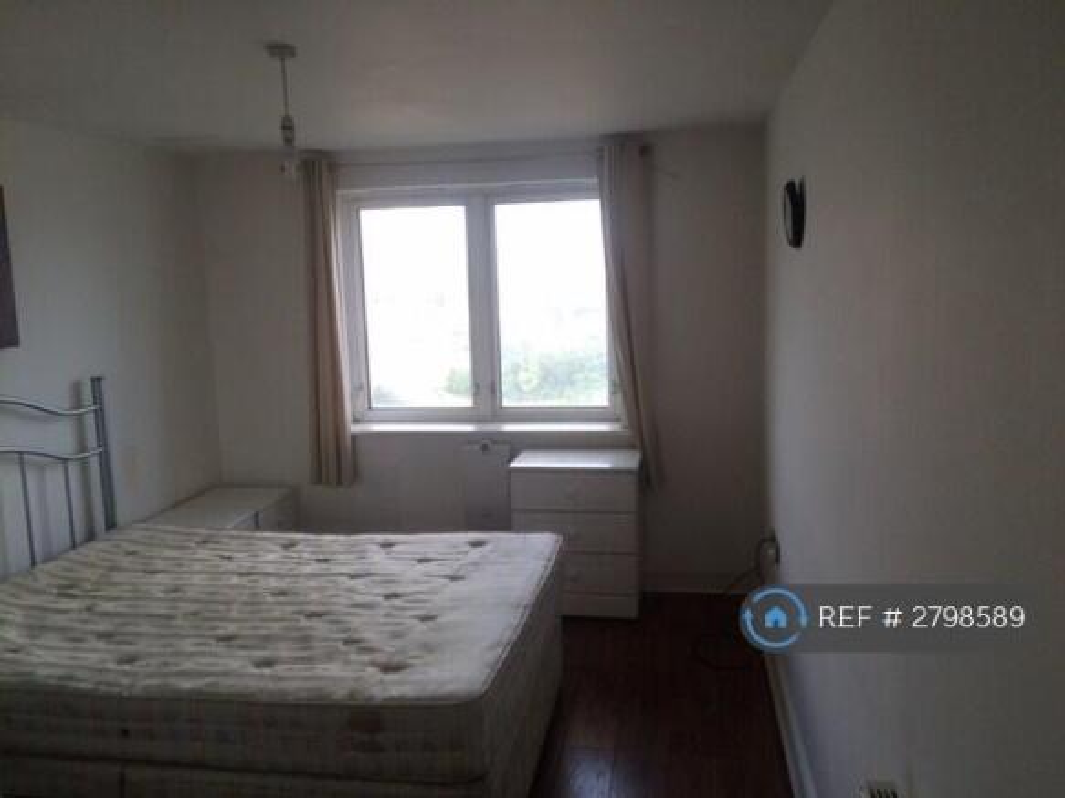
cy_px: 399
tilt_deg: -6.2
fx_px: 892
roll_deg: +0.8
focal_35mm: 29
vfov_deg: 48.2
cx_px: 532
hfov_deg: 61.7
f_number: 2.2
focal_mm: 4.15
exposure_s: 1/100
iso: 50
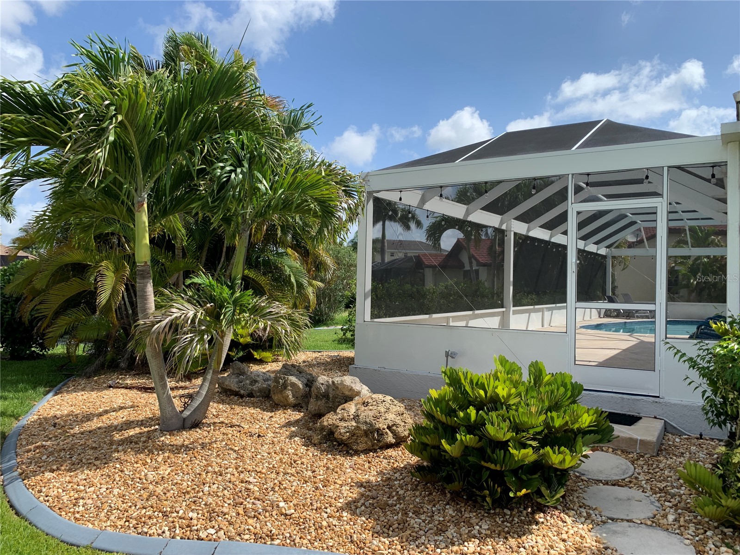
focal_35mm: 26
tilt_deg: +1.8
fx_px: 556
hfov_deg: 67.3
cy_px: 278
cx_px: 370
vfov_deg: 53.1
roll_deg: -0.8
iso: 25
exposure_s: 1/1880
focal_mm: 4.25
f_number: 1.8
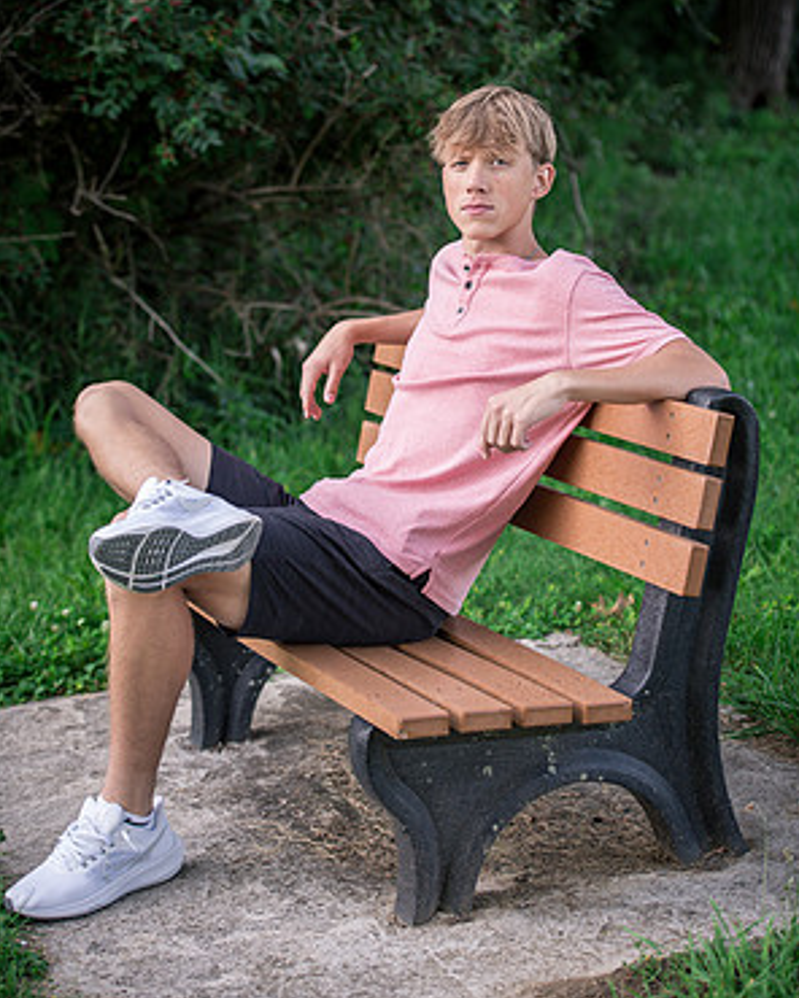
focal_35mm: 80
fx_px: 2365
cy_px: 402
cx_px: 402
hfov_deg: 19.2
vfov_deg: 23.8
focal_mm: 70
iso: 800
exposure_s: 1/800
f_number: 2.8
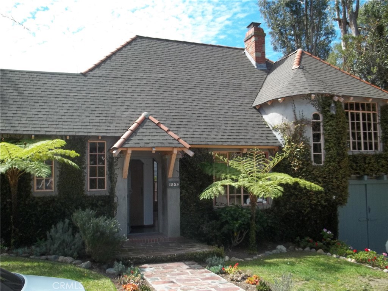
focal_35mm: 33
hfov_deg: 55.4
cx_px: 194
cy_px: 146
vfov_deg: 42.9
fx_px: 370
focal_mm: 5.9
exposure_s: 1/640
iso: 100
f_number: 3.3
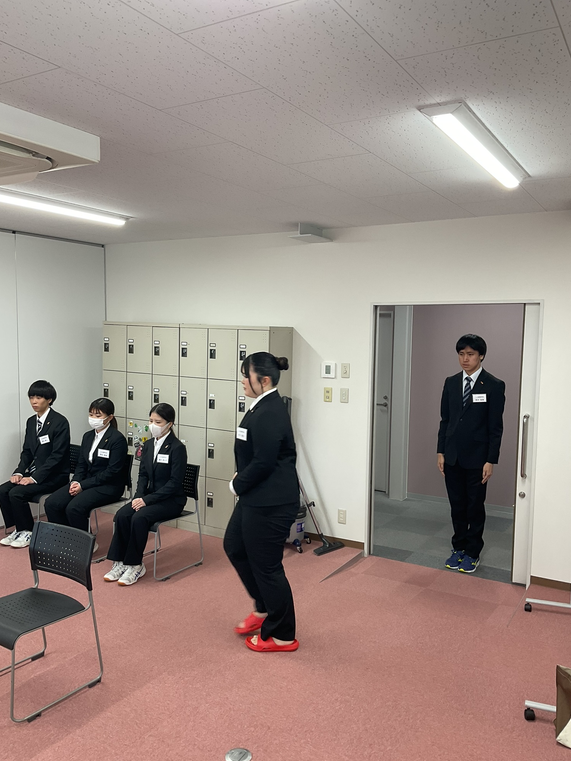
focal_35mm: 30
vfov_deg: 60.0
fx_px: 660
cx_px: 280
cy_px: 393
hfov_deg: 46.8
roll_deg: -1.3
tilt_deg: -5.2
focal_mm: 3
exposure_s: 1/60
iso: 40
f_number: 1.8
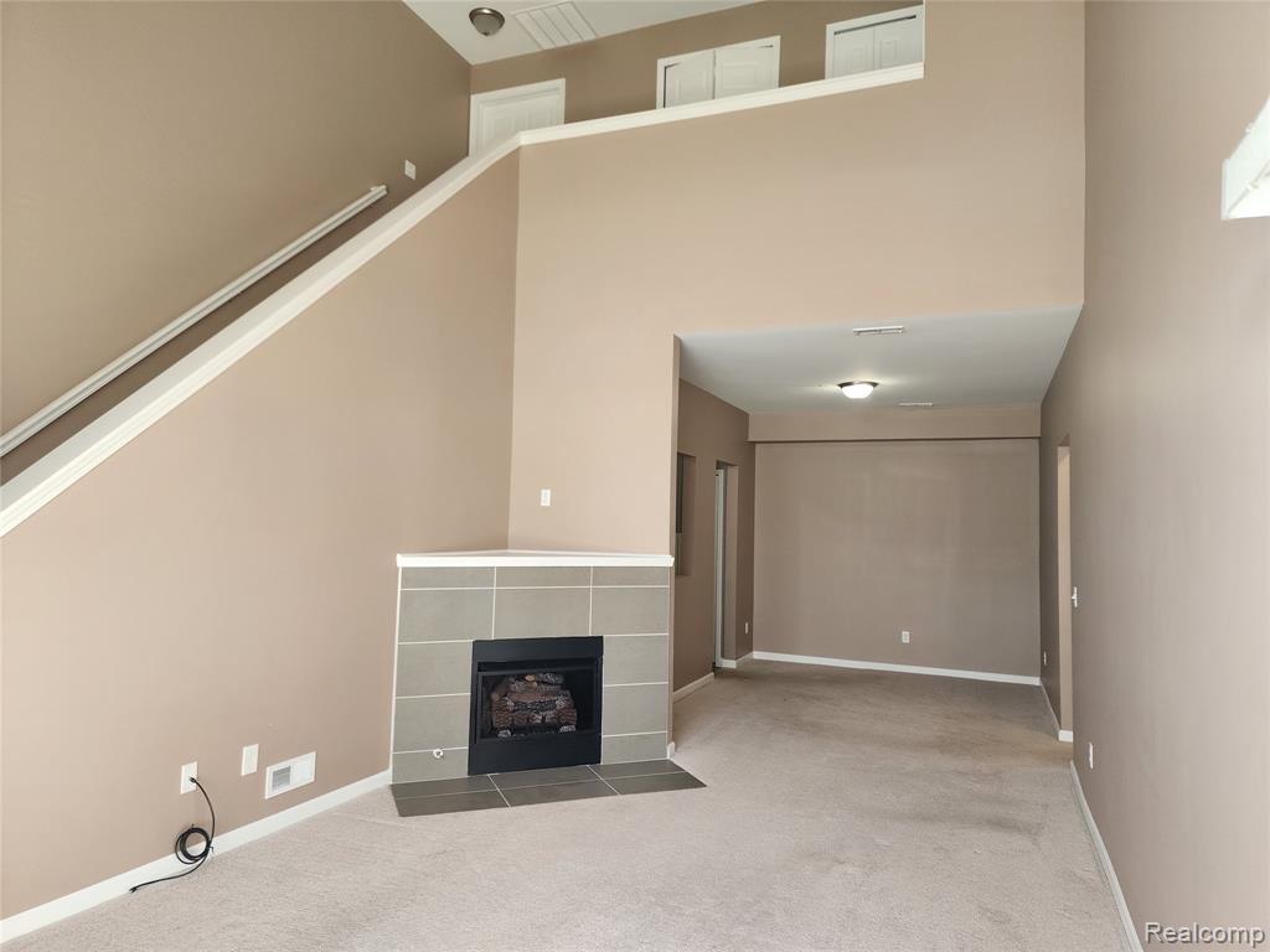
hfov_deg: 73.9
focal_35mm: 23
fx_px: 844
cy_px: 476
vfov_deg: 58.9
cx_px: 635
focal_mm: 6.4
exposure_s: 1/120
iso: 160
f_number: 1.8
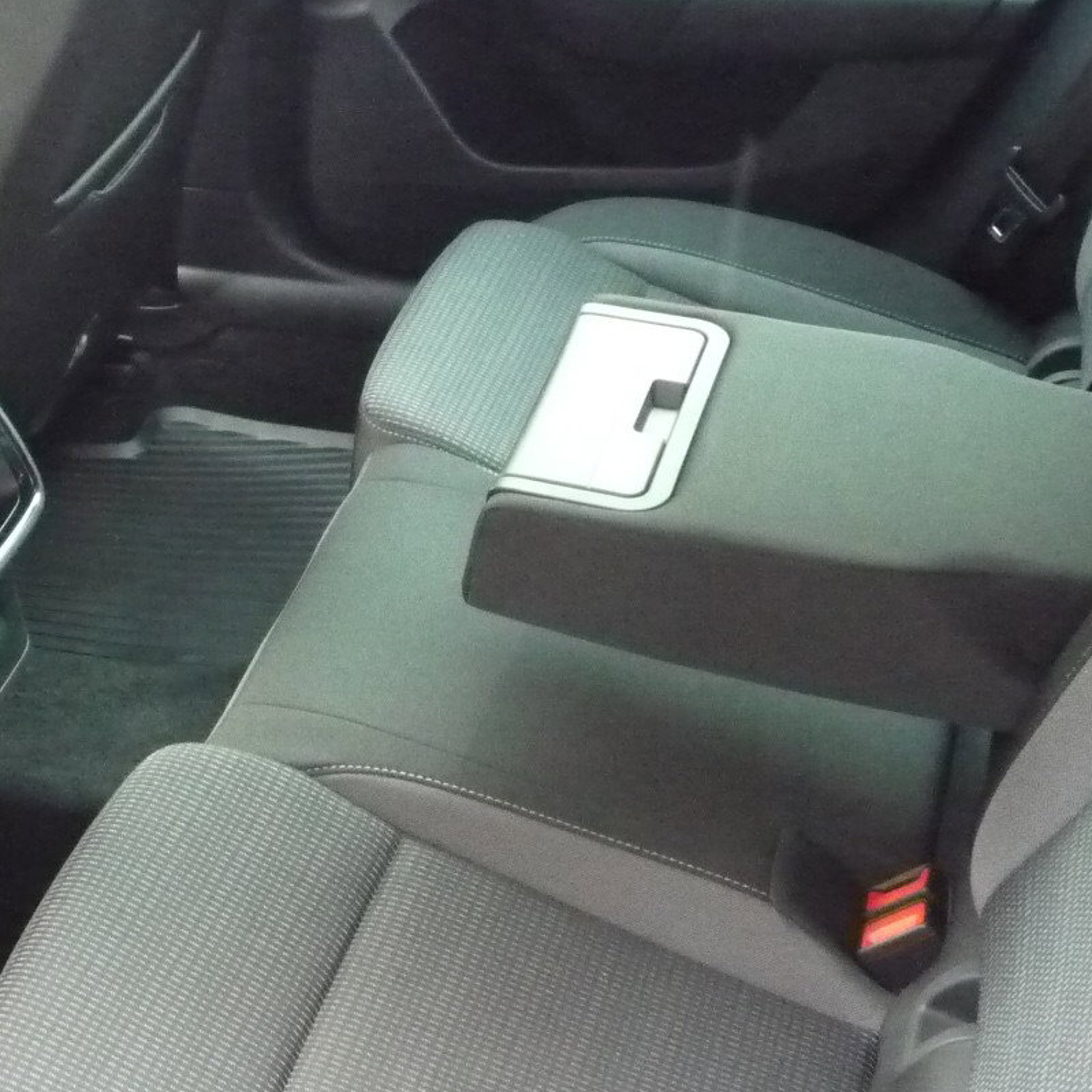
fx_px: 2427
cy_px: 597
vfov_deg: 25.3
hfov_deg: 25.0
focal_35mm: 68
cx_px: 251
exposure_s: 1/15
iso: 800
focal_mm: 5.2
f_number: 3.3
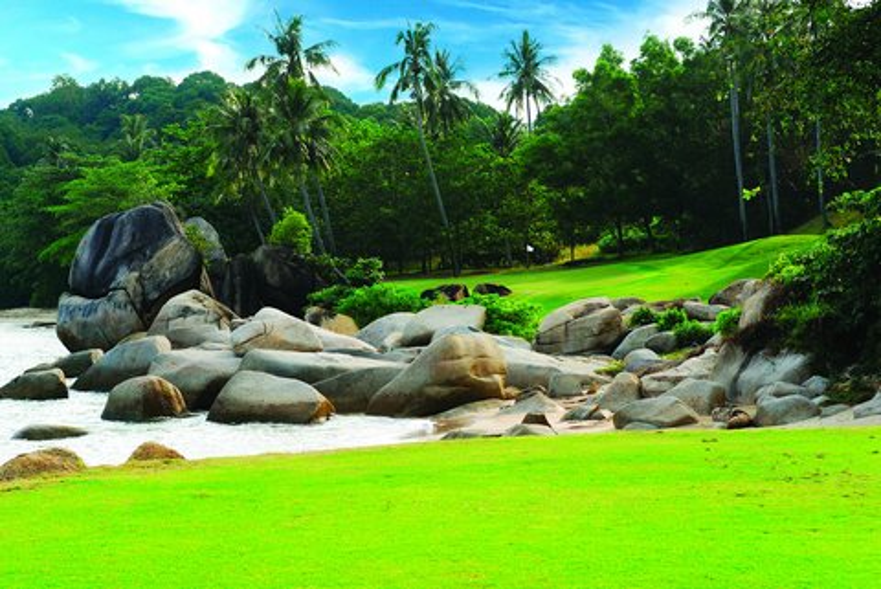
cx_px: 440
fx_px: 2572
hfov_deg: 19.4
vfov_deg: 13.1
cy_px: 294
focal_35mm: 105
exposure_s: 1/125
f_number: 9
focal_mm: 70
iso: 100
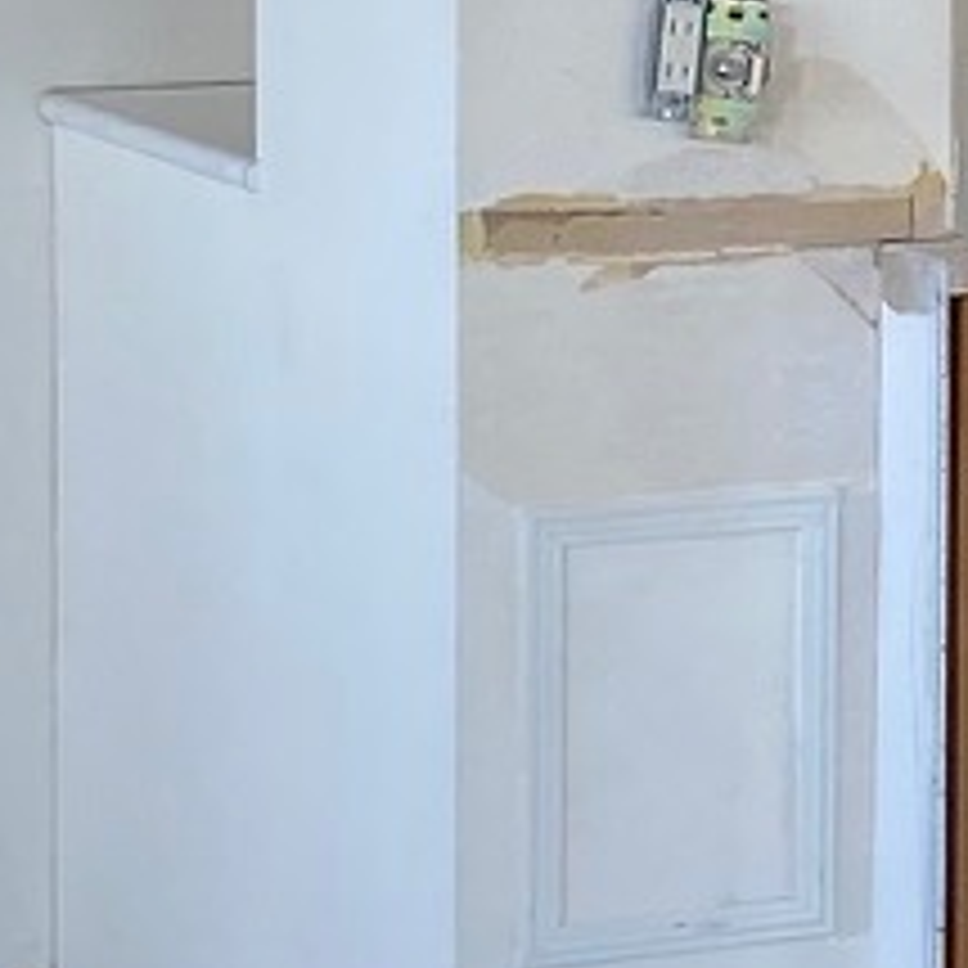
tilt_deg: -7.5
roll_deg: -1.5
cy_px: 117
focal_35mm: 215
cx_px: 1688
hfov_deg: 7.9
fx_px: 6802
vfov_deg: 8.1
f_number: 1.8
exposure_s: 1/222
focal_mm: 4.25
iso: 32
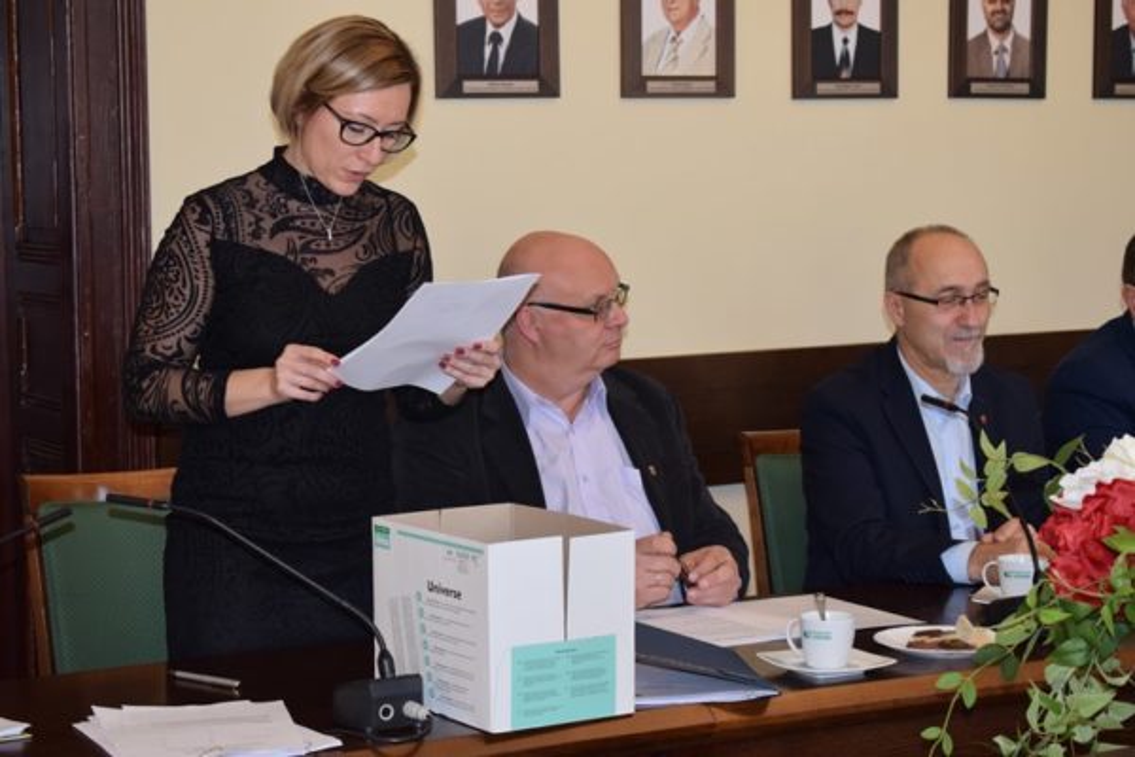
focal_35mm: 82
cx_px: 568
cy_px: 378
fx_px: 2601
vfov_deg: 16.6
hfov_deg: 24.6
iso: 1000
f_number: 5.6
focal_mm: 55
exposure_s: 1/60
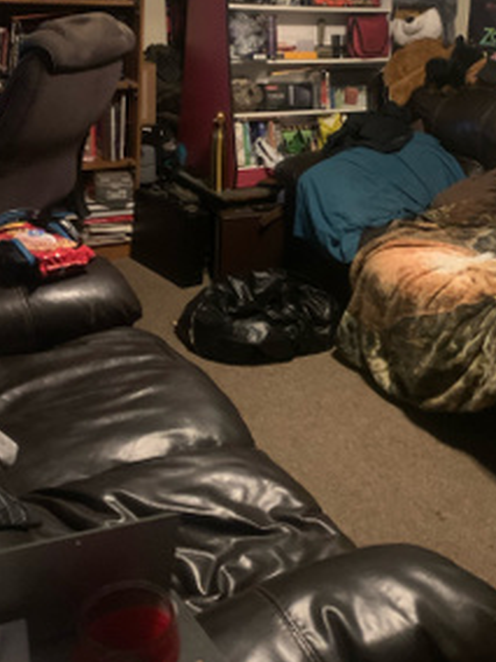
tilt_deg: -17.3
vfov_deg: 42.5
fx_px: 841
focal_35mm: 44
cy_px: 231
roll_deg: -4.5
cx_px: 317
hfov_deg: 32.7
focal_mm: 4.25
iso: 640
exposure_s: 1/17
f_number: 1.8
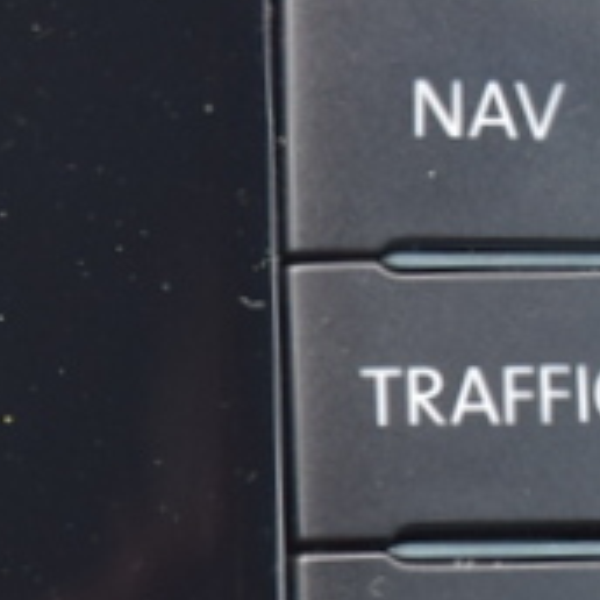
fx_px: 6295
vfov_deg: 5.5
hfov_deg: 5.2
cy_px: 523
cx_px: -1033
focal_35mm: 321
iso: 400
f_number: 4.8
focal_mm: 36
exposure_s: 1/80
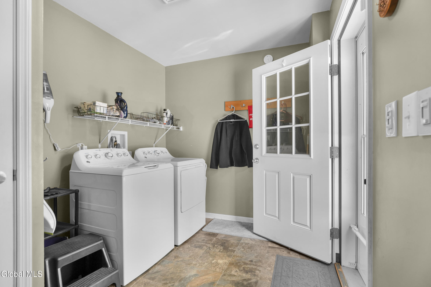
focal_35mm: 16
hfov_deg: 96.7
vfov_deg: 73.8
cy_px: 144
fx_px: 192
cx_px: 216
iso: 250
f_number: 5
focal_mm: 16
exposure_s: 1/20
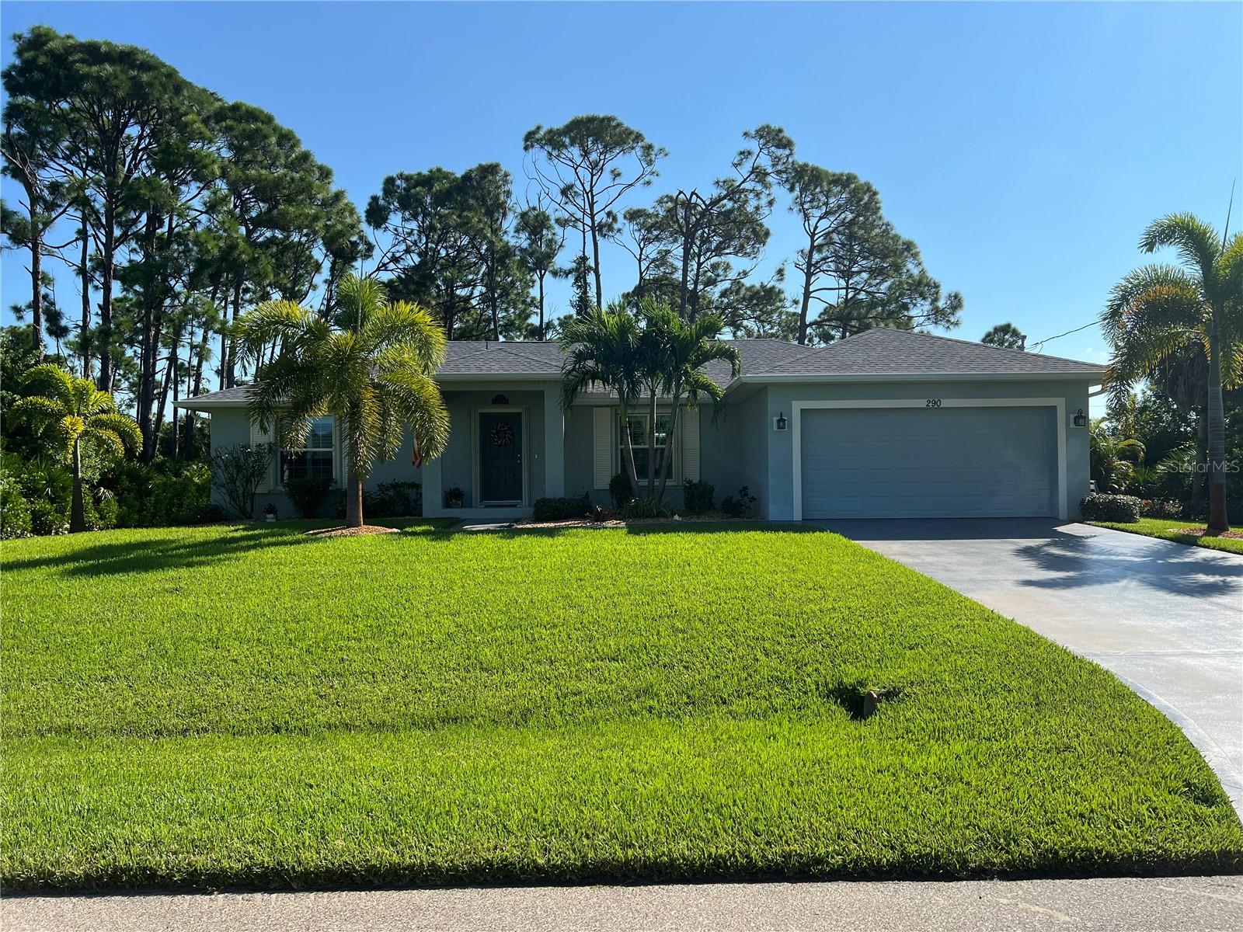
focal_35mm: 26
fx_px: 934
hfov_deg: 67.3
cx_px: 622
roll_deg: +0.3
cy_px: 466
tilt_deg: +0.5
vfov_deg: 53.1
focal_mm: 5.7
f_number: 1.5
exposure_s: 1/4274
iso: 50
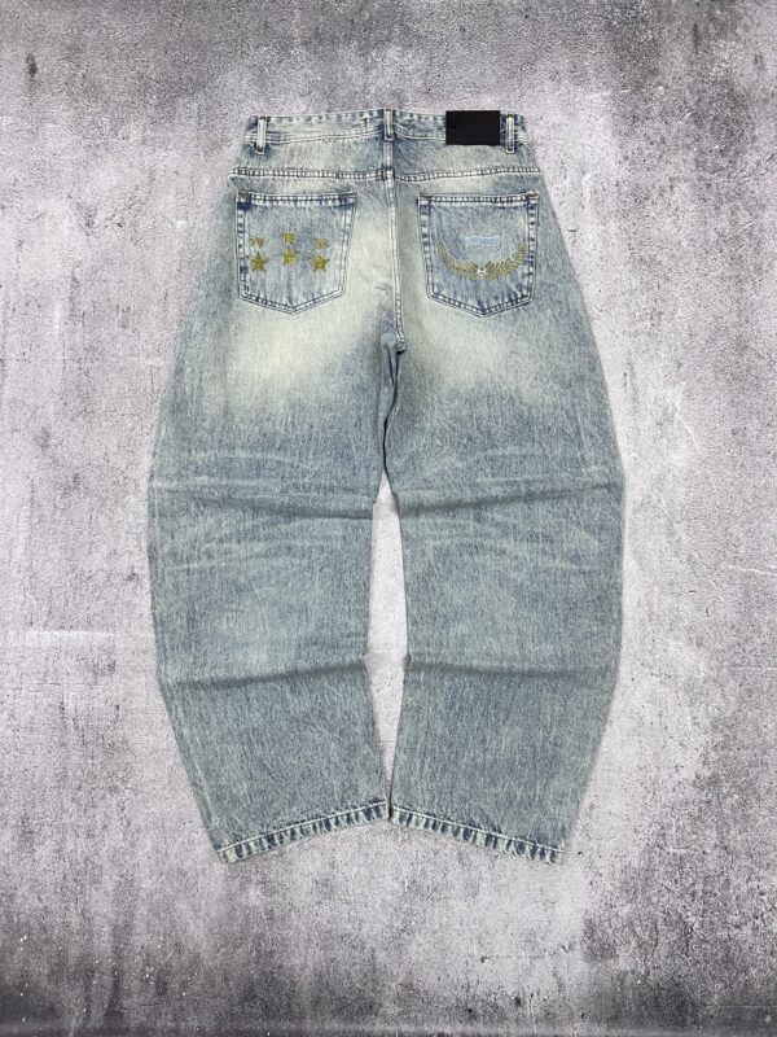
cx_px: 388
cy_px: 518
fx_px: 778
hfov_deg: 53.1
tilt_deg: -85.3
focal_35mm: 26
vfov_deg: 67.3
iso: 100
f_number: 1.5
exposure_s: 1/50
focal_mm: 5.7
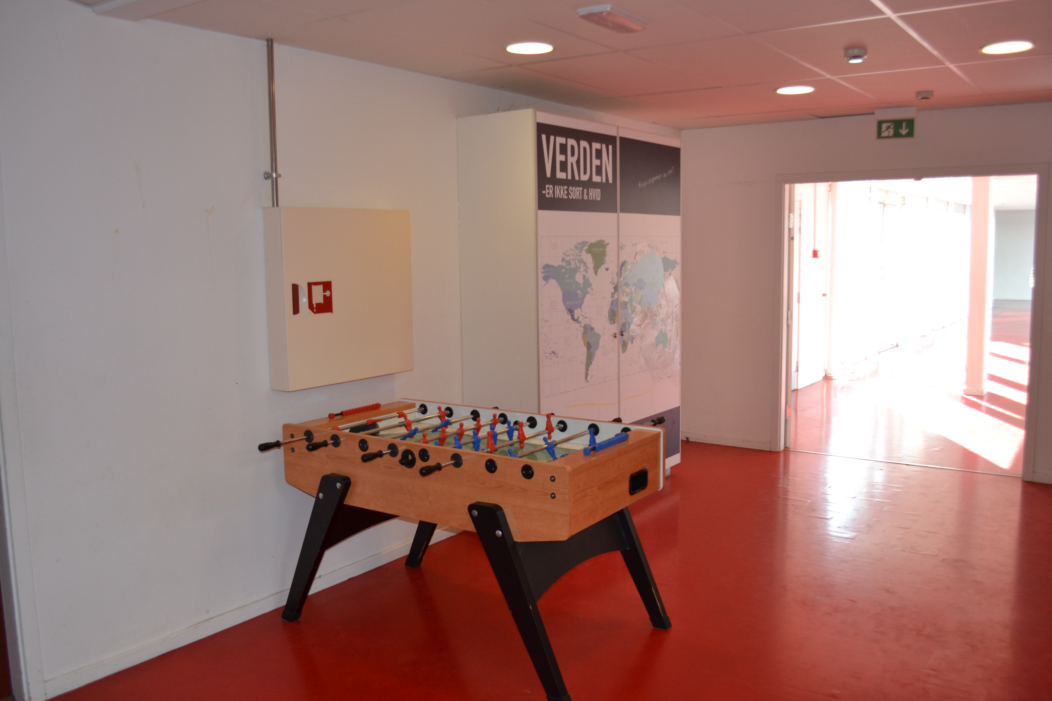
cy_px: 350
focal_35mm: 30
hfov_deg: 61.9
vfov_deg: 43.6
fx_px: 877
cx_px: 526
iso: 400
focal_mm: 20
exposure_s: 1/100
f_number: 4
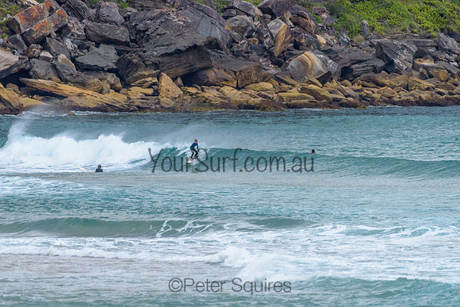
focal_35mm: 613
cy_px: 149
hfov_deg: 3.4
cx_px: 224
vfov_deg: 2.2
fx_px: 7836
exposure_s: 1/2000
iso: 900
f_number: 5.6
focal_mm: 500
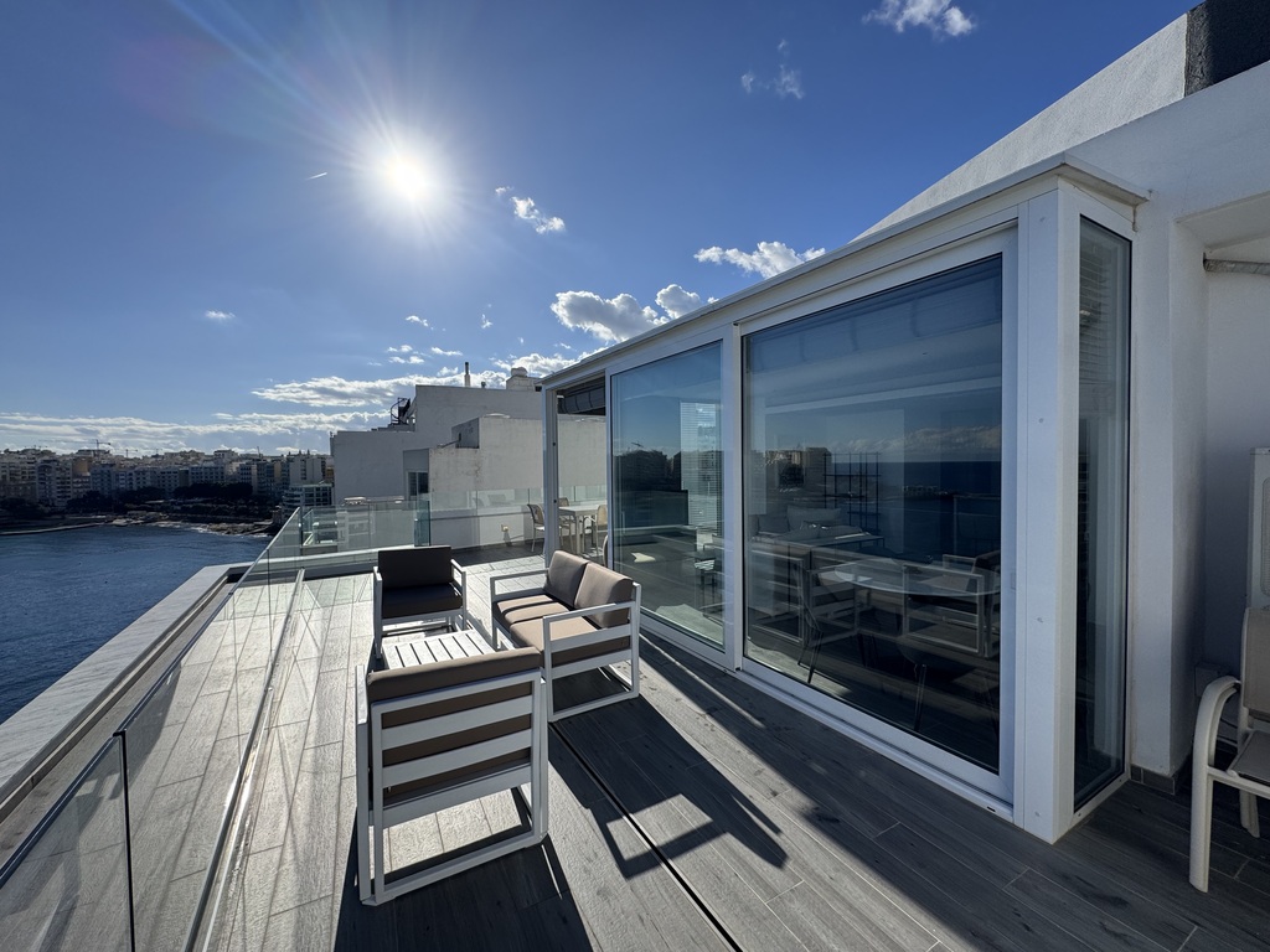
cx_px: 635
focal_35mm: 14
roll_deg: +0.9
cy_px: 476
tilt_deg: -1.7
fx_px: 514
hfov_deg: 102.1
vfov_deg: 85.7
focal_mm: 2.22
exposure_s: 1/3906
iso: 40
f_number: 2.2
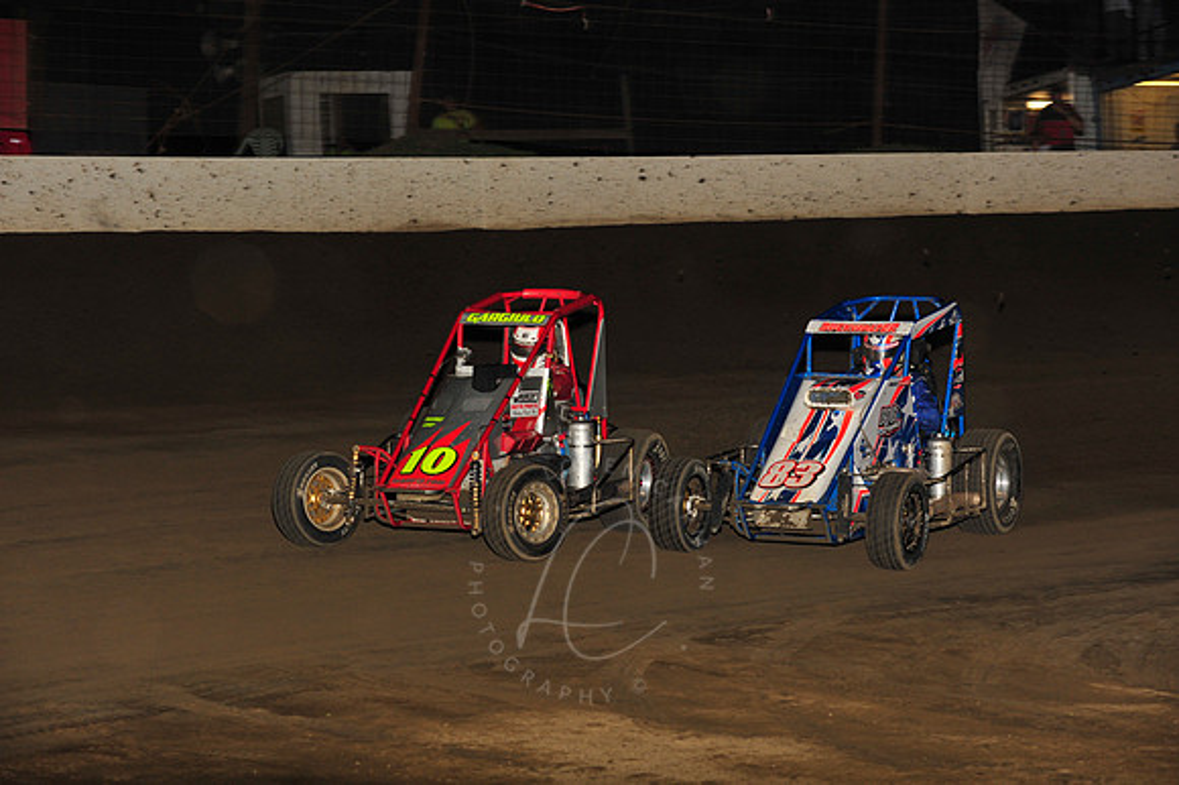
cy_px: 392
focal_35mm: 120
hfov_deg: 17.1
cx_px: 590
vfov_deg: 11.4
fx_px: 3928
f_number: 6.3
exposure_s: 1/320
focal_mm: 120
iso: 800
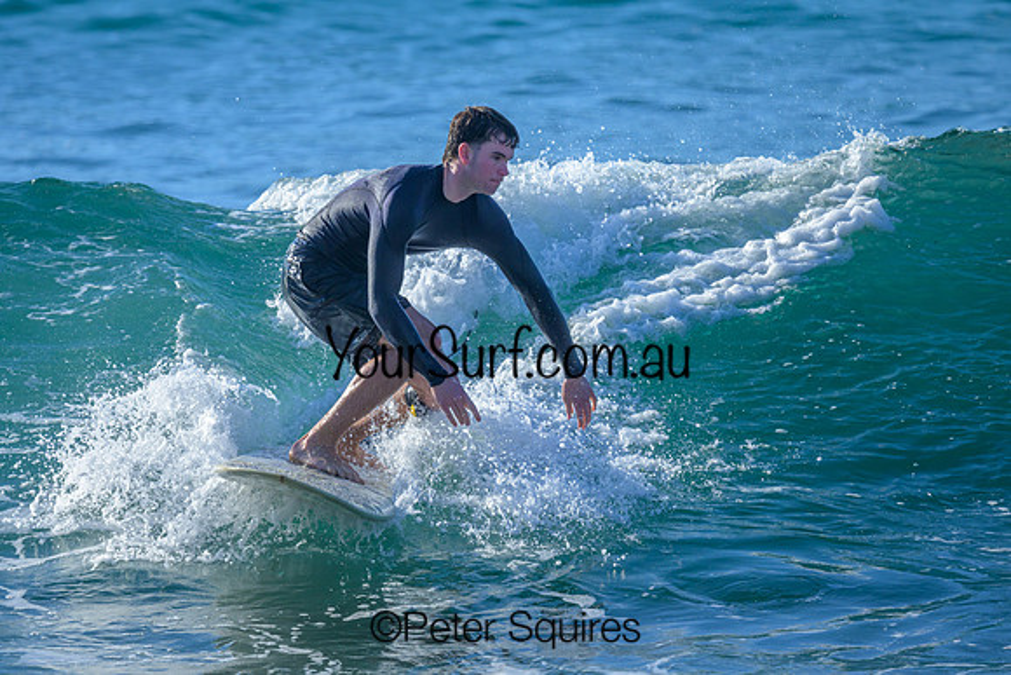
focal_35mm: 988
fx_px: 27740
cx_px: 443
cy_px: 261
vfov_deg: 1.4
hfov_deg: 2.1
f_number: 6.3
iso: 400
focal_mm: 800
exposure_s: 1/2000
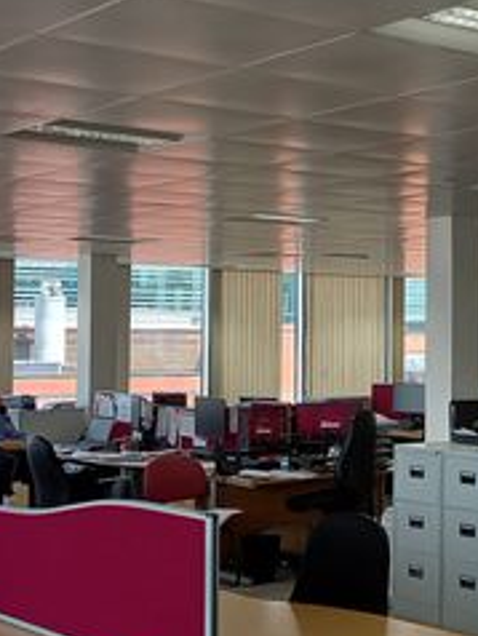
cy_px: 297
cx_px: 483
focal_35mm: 42
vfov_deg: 44.7
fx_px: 772
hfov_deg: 31.7
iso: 40
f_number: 2
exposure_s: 1/50
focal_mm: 4.6
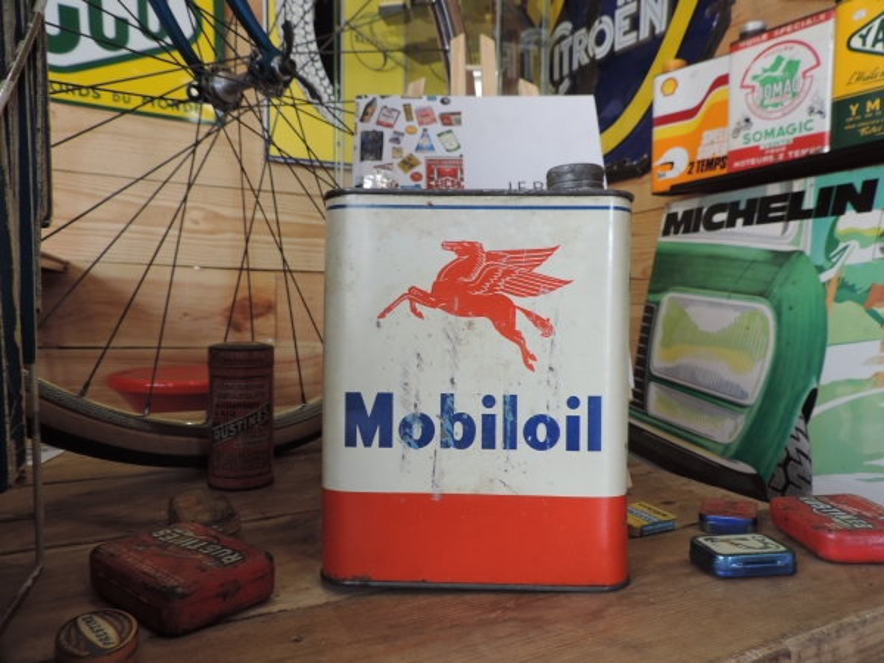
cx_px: 442
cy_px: 332
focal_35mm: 24
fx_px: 613
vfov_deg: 56.8
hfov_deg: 71.6
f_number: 3
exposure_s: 1/30
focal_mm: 4.3
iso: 90
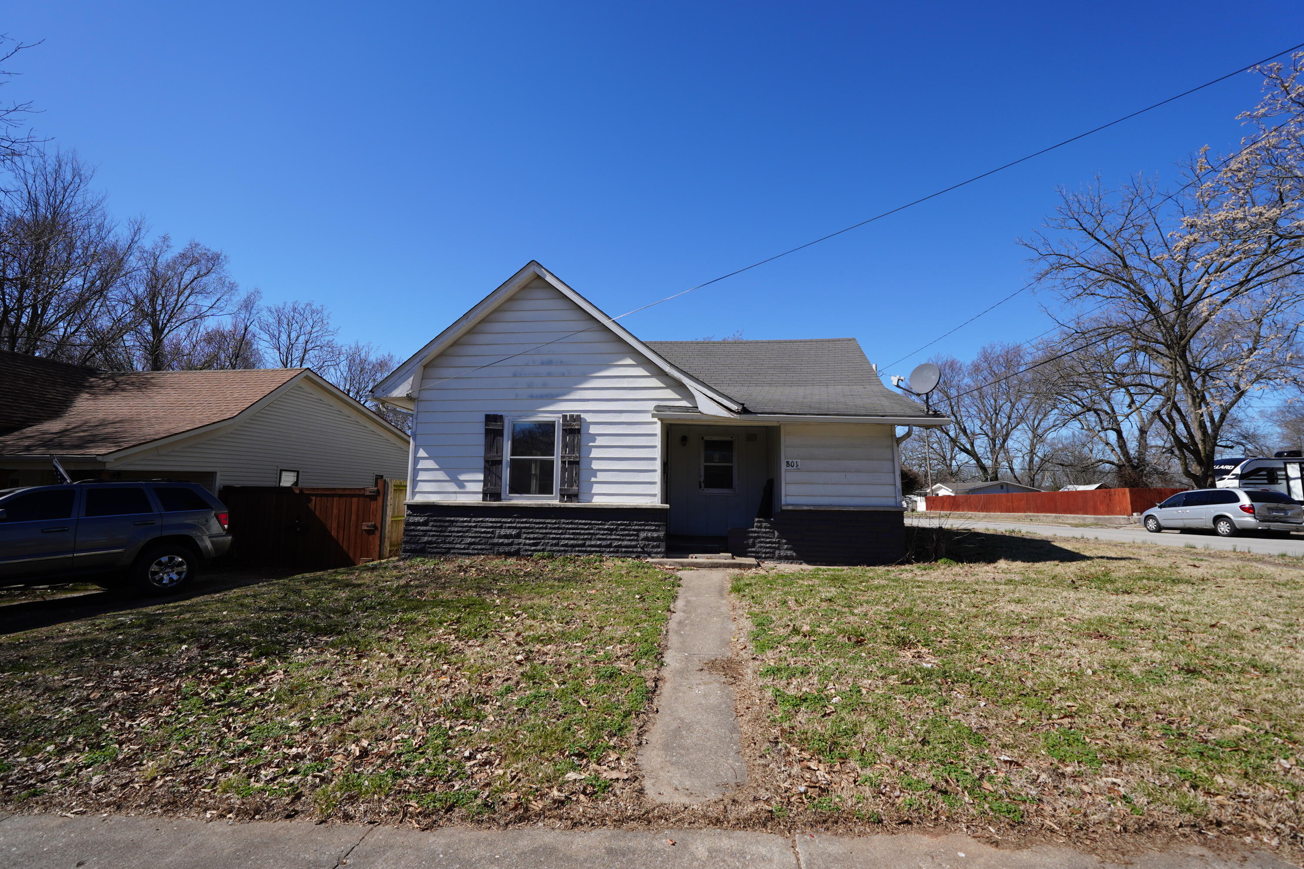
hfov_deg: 100.4
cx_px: 652
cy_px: 434
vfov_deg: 77.3
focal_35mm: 15
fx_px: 543
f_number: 5
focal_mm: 10
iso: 100
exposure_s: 1/640
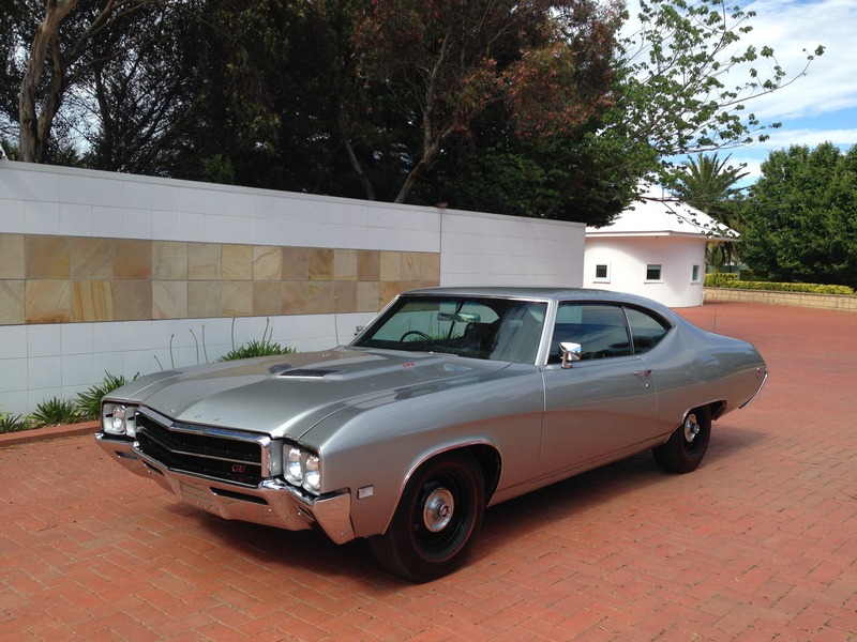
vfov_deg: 42.9
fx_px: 817
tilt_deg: -4.5
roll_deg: -1.9
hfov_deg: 55.4
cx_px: 428
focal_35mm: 33
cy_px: 321
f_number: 2.4
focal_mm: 4.12
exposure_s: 1/1178
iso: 50
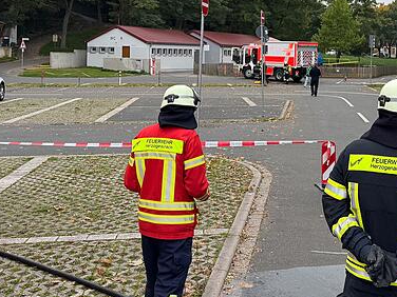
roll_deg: +0.1
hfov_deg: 36.7
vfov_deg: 27.9
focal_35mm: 51
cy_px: 56
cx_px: 295
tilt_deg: -0.3
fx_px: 585
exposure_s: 1/360
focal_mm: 6.76
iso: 80
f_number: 1.78
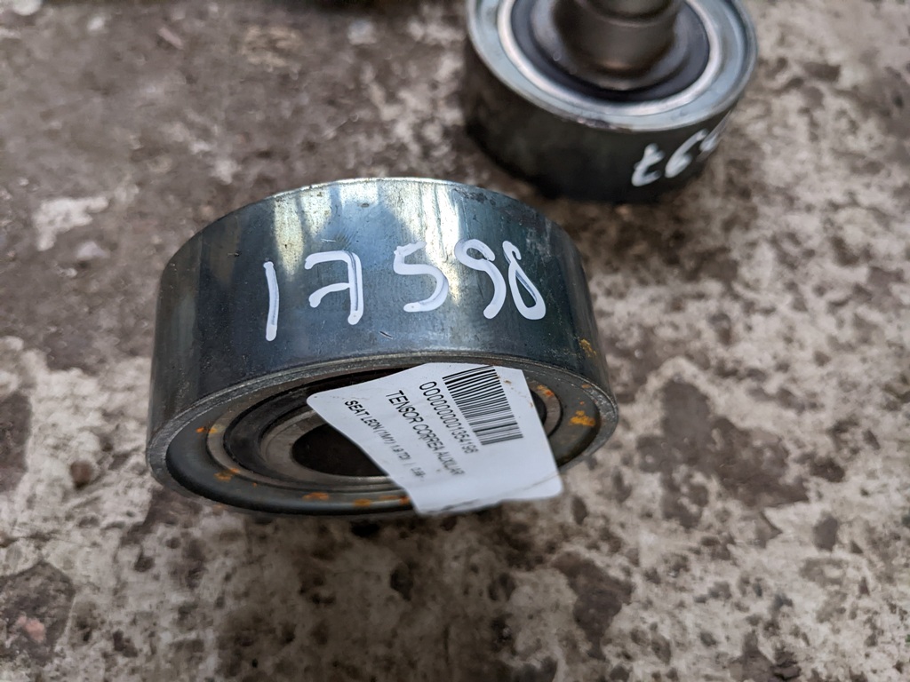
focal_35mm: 27
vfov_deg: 51.4
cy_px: 341
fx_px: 710
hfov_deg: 65.3
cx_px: 455
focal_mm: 4.38
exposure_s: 1/433
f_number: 1.73
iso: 387
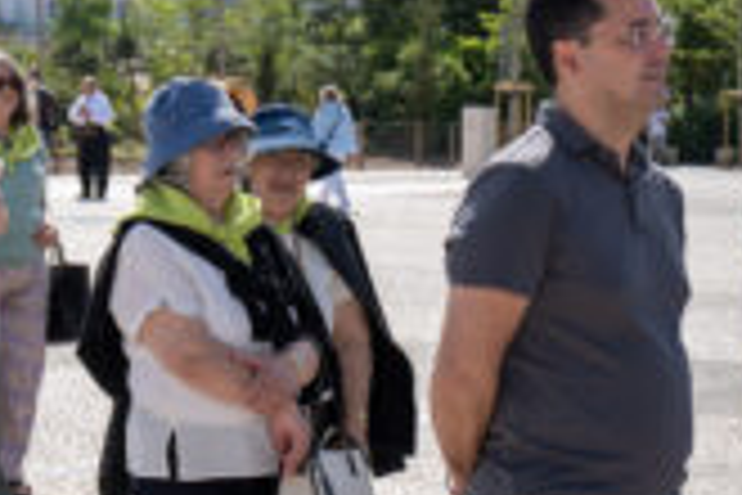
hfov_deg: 14.1
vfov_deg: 9.5
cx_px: 764
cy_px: 461
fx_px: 2947
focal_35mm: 143
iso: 100
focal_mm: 46
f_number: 6.3
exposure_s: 1/500
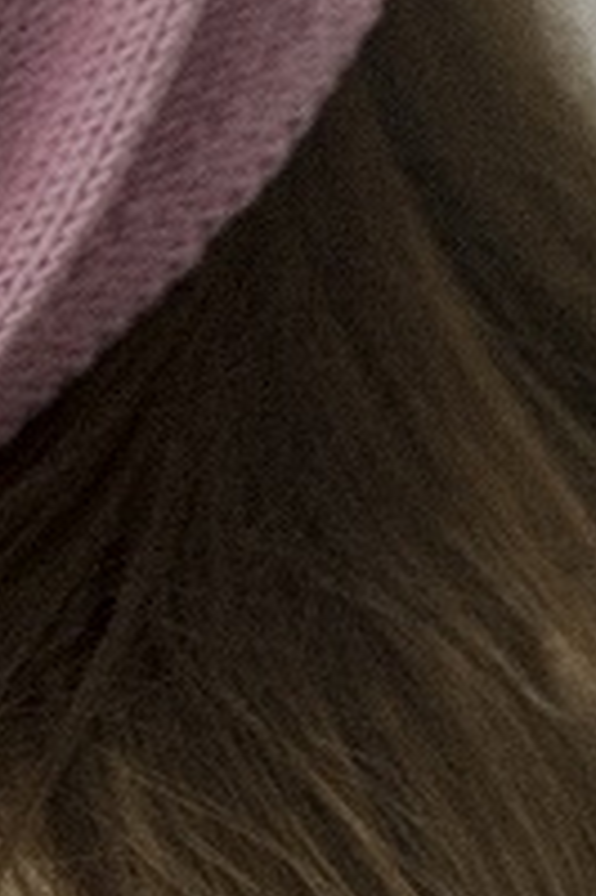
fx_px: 9278
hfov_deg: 3.7
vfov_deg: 5.5
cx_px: -403
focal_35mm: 373
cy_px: -74
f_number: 5
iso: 100
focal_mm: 36
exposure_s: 1/50
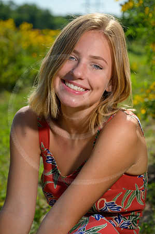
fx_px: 550
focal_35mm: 85
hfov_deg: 16.0
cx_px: 78
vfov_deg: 23.9
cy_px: 117
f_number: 5.6
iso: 200
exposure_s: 1/1600
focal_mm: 85
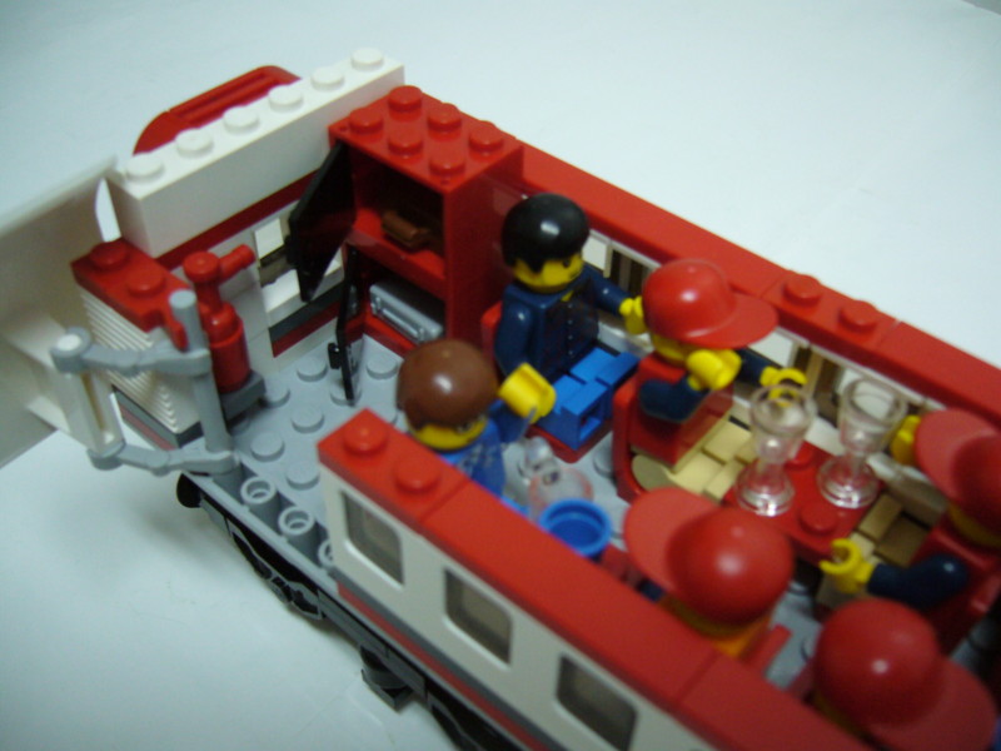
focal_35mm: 35
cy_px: 376
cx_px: 500
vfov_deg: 40.7
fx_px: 1012
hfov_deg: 52.6
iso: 200
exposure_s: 1/13
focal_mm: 5.8
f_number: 2.8
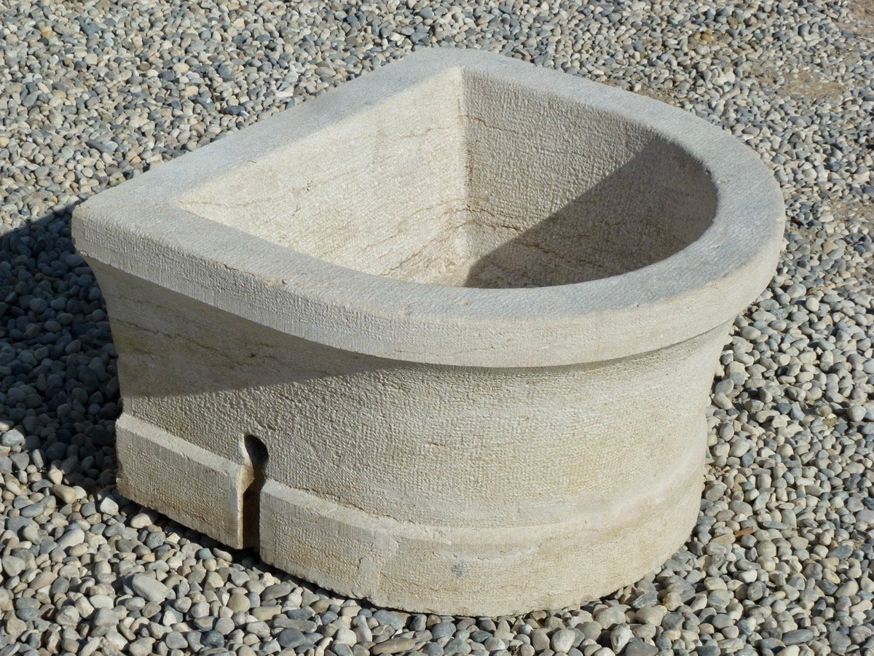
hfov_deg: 23.8
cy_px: 328
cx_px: 437
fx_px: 2070
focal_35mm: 82
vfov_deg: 18.0
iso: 100
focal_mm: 14.8
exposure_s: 1/1300
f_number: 4.8
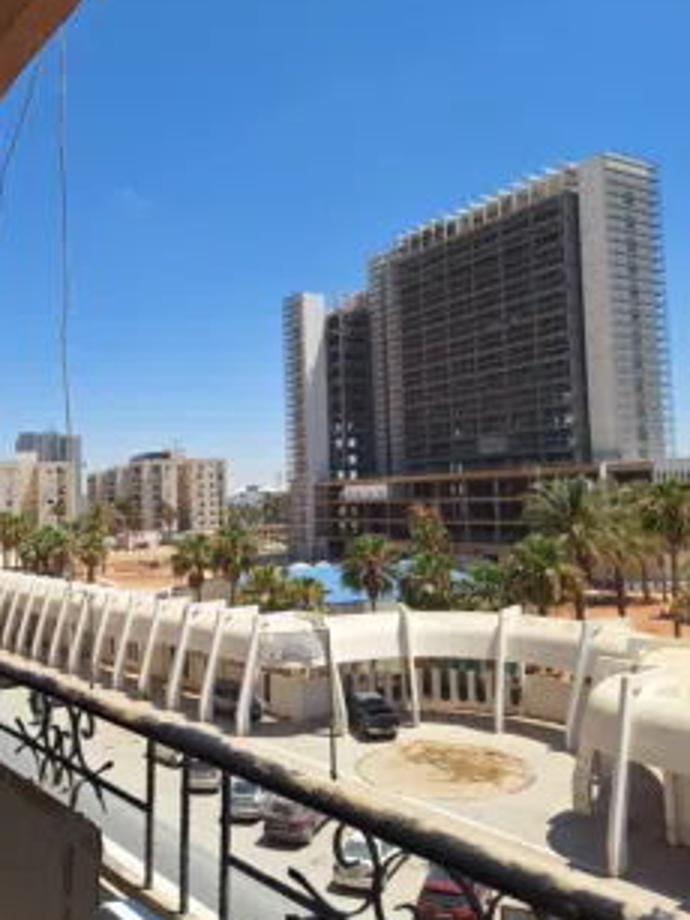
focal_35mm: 30
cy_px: 459
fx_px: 798
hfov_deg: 46.5
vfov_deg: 60.0
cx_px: 276
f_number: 1.8
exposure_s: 1/3436
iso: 40
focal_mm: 5.54
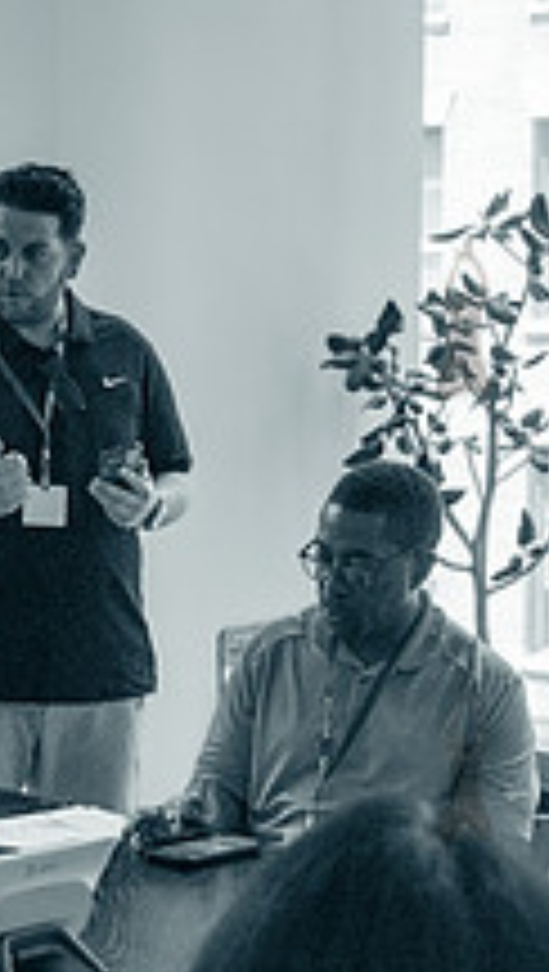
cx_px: -9
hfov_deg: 12.1
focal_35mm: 99
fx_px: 2554
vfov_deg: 21.5
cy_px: 477
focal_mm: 32
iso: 5000
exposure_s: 1/1250
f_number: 4.5
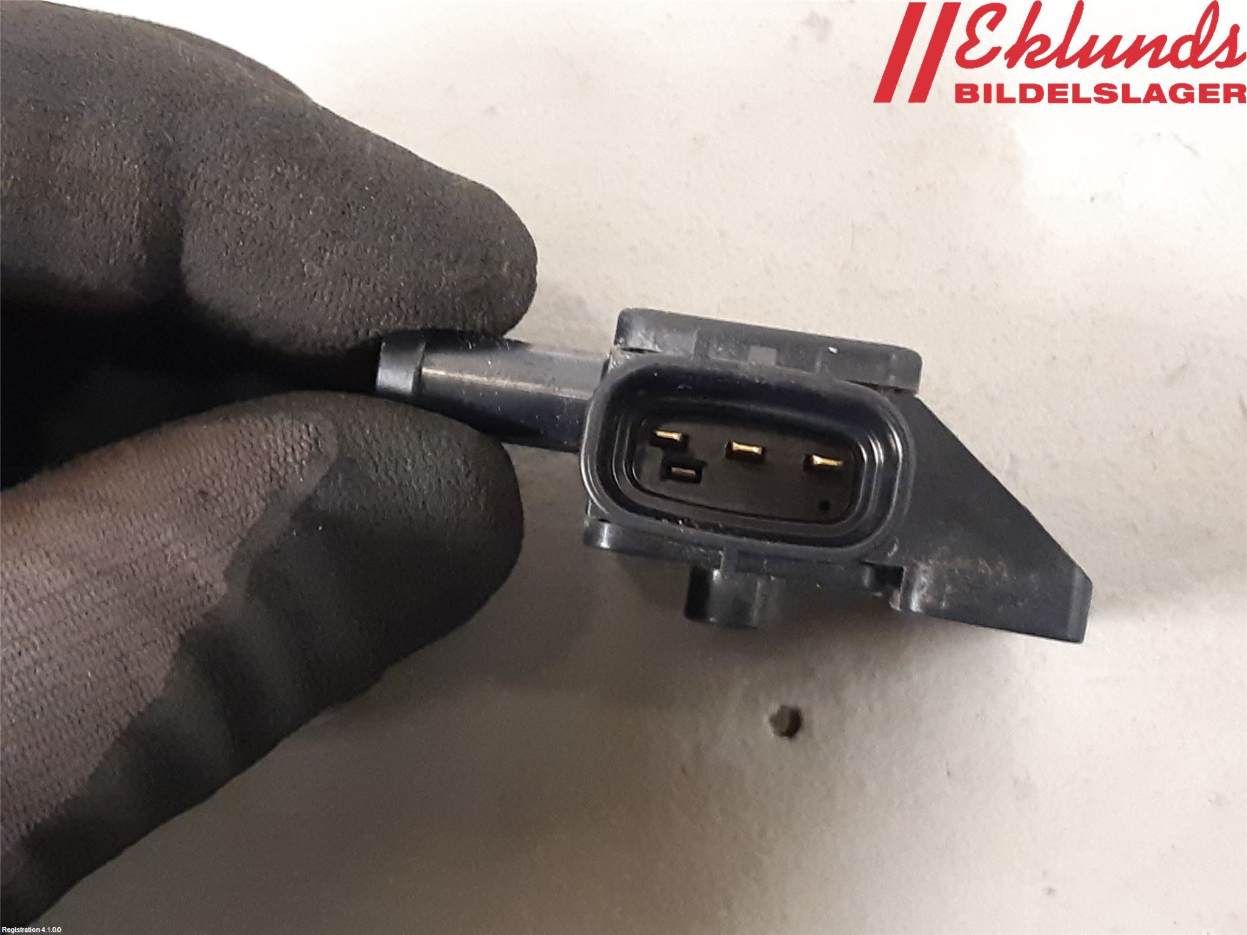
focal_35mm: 26
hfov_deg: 67.3
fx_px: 937
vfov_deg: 53.1
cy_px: 468
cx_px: 624
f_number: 1.7
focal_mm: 3.93
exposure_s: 1/25
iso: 400
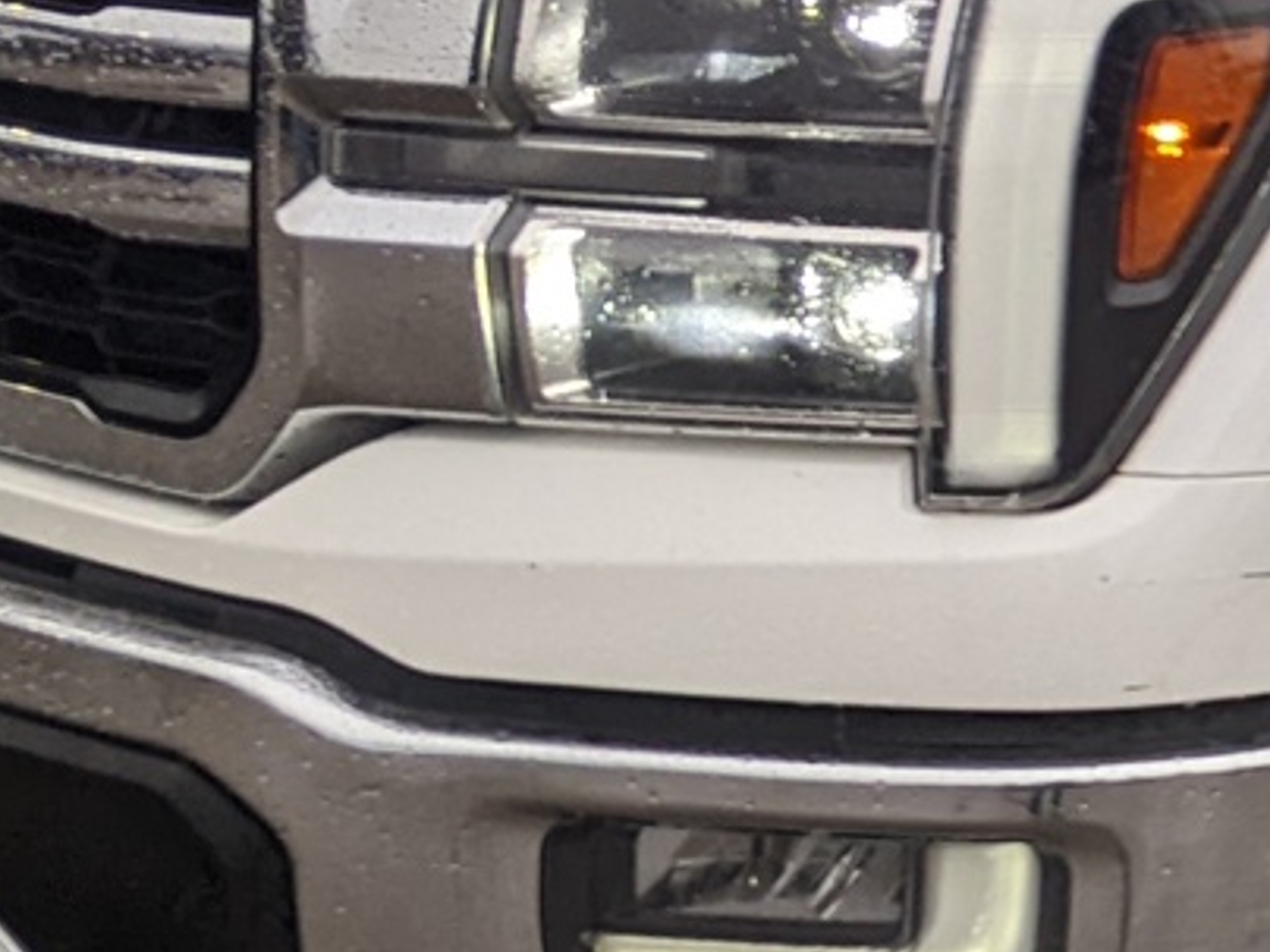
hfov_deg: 13.2
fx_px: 5026
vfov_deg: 10.8
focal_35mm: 137
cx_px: 2175
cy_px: 327
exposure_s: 1/355
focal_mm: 4.44
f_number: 1.8
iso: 58
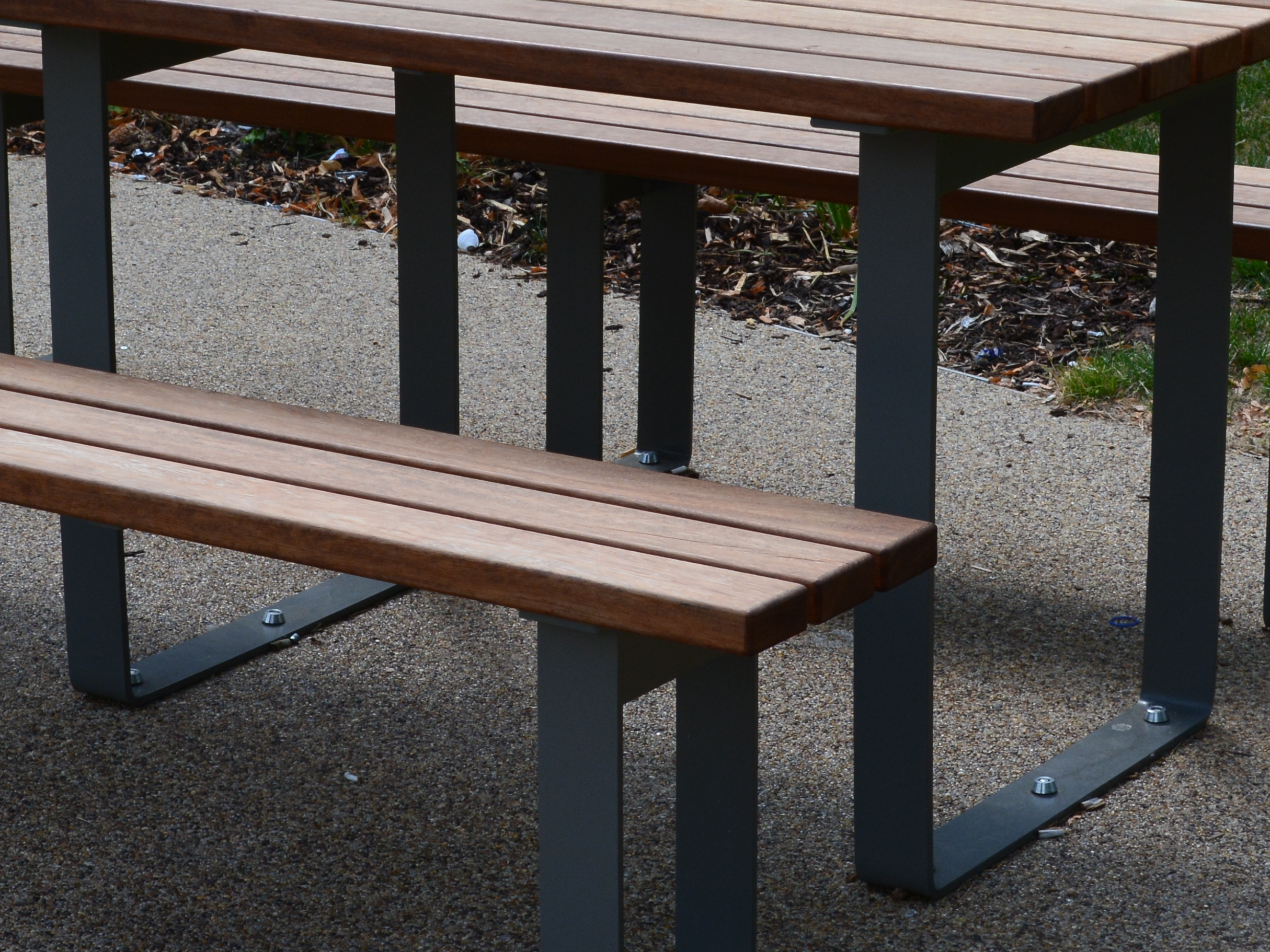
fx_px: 4183
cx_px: 424
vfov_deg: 13.0
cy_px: 282
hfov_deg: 17.2
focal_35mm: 114
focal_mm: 32
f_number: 10
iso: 400
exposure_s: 1/250
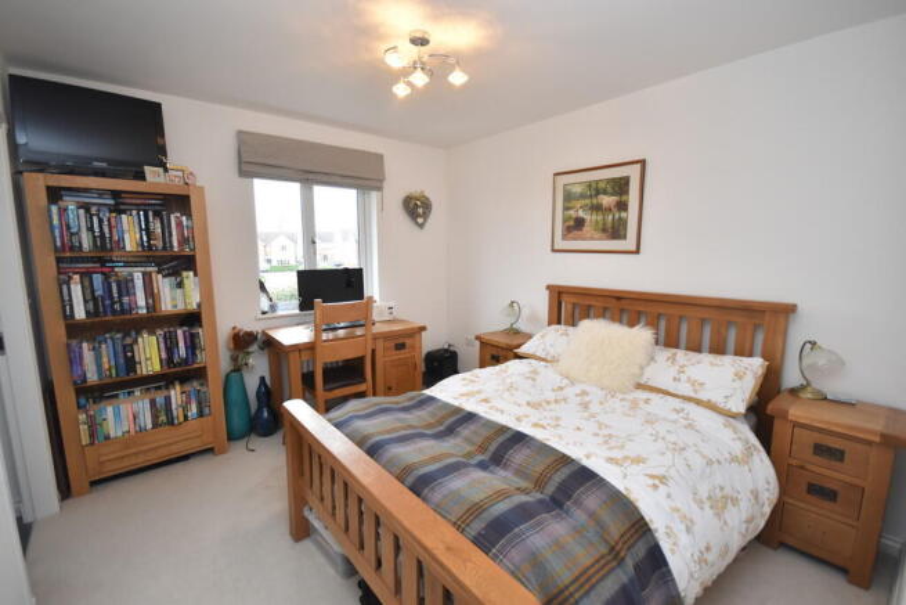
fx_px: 378
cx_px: 453
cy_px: 302
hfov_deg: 100.4
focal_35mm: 15
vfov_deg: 77.4
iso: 800
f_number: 4.5
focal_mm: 10
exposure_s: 1/160
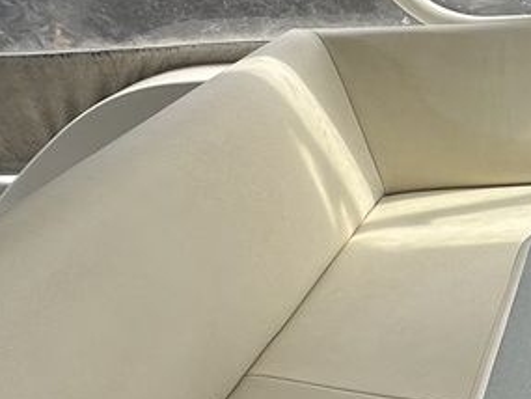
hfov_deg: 26.2
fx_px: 905
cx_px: 743
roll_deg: -1.2
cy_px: 142
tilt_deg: -19.7
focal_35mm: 59
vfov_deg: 24.7
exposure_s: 1/1208
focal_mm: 2.22
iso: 50
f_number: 2.2
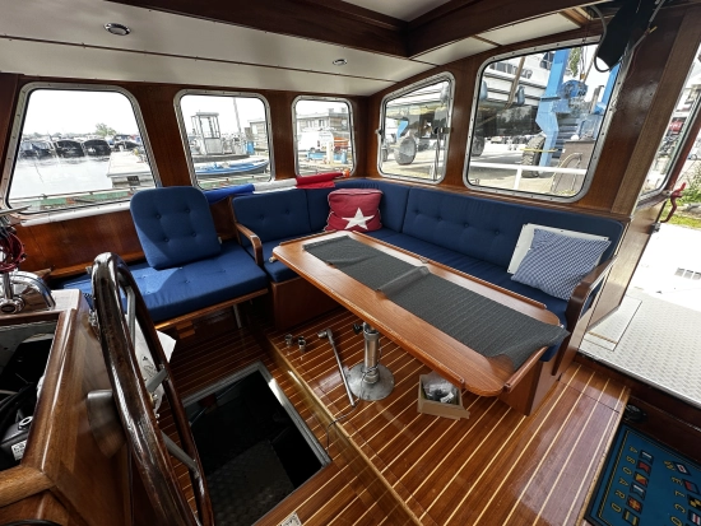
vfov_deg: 85.7
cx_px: 350
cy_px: 263
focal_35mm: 14
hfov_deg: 102.0
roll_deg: +0.9
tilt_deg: -24.9
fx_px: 284
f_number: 2.2
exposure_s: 1/149
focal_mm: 2.22
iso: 40
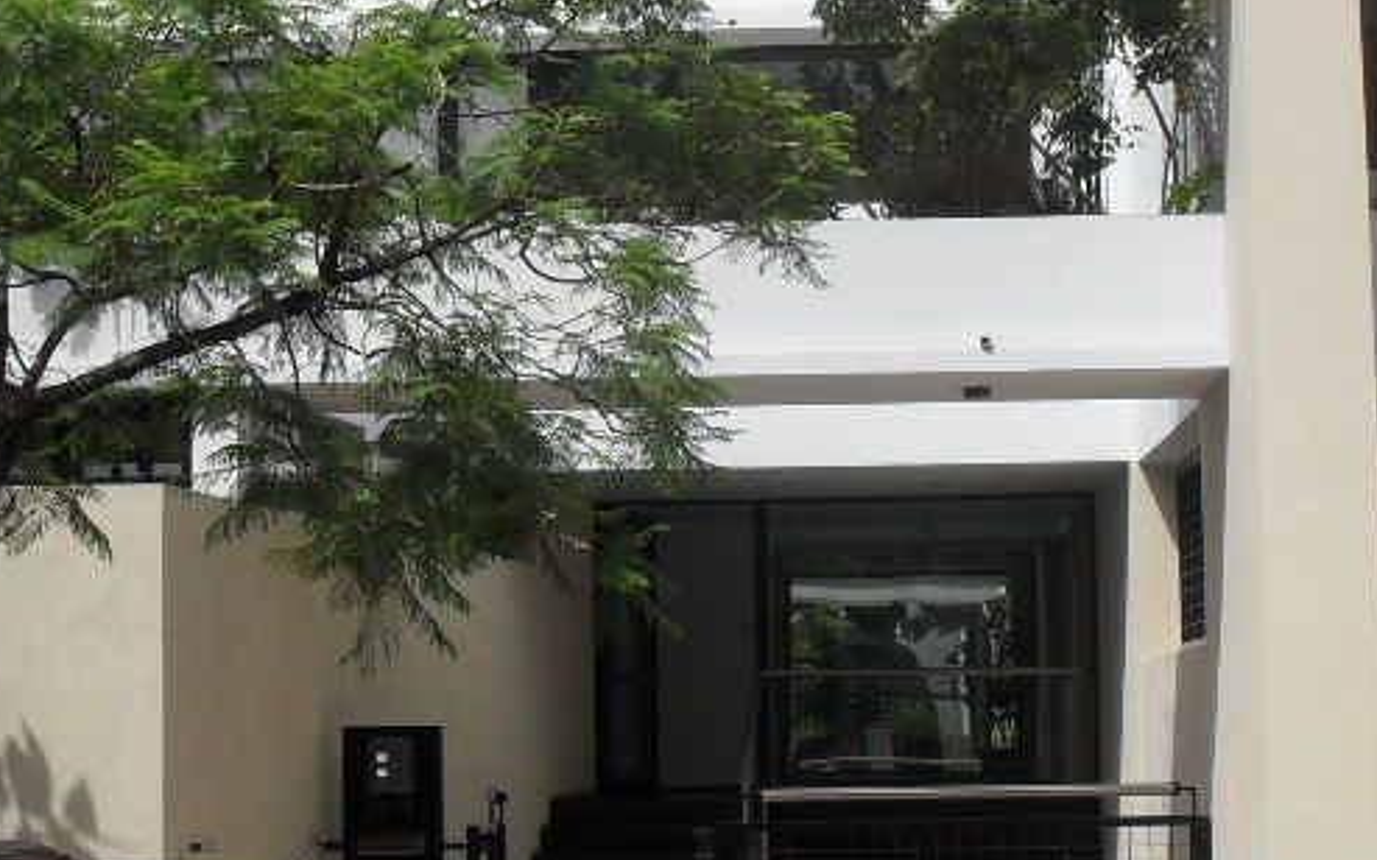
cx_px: 670
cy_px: 399
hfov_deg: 26.8
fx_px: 2889
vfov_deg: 16.9
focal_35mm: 77
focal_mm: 6.3
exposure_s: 1/350
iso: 100
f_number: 8.4
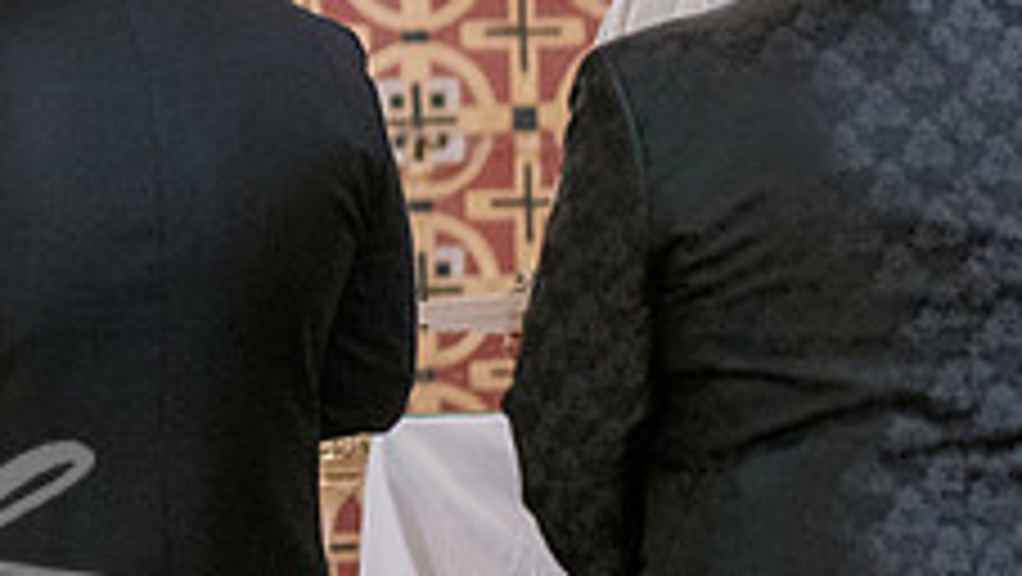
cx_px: -382
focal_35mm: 327
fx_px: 8867
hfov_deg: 6.5
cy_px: 43
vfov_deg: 3.7
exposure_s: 1/160
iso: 3200
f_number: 3.2
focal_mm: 105
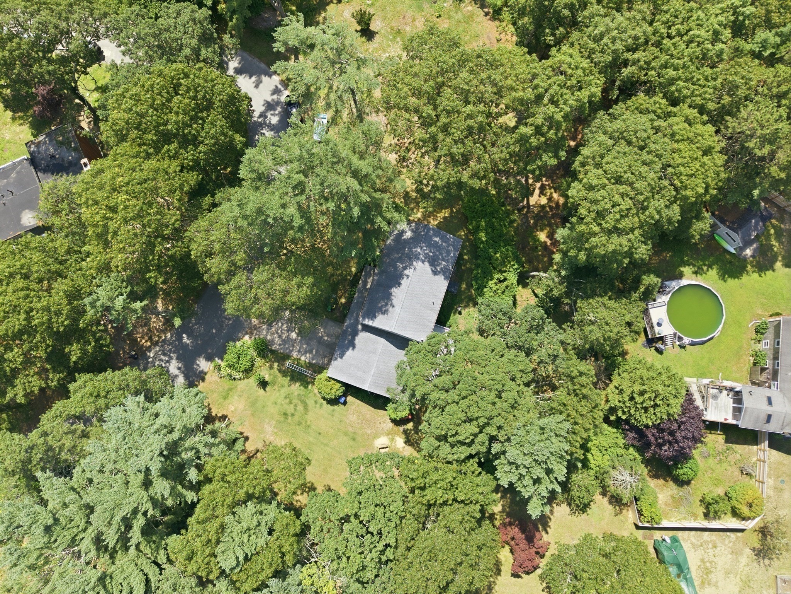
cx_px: 396
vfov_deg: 56.8
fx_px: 548
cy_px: 297
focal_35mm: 24
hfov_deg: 71.6
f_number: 1.8
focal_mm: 8.7
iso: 200
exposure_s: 1/240
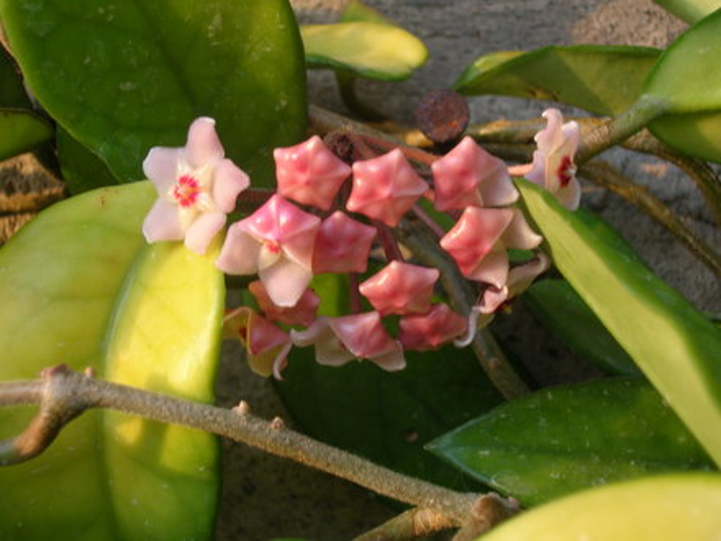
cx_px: 360
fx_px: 958
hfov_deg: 41.2
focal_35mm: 46
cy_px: 270
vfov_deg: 31.5
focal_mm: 7.7
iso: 50
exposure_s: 1/65
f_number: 3.2
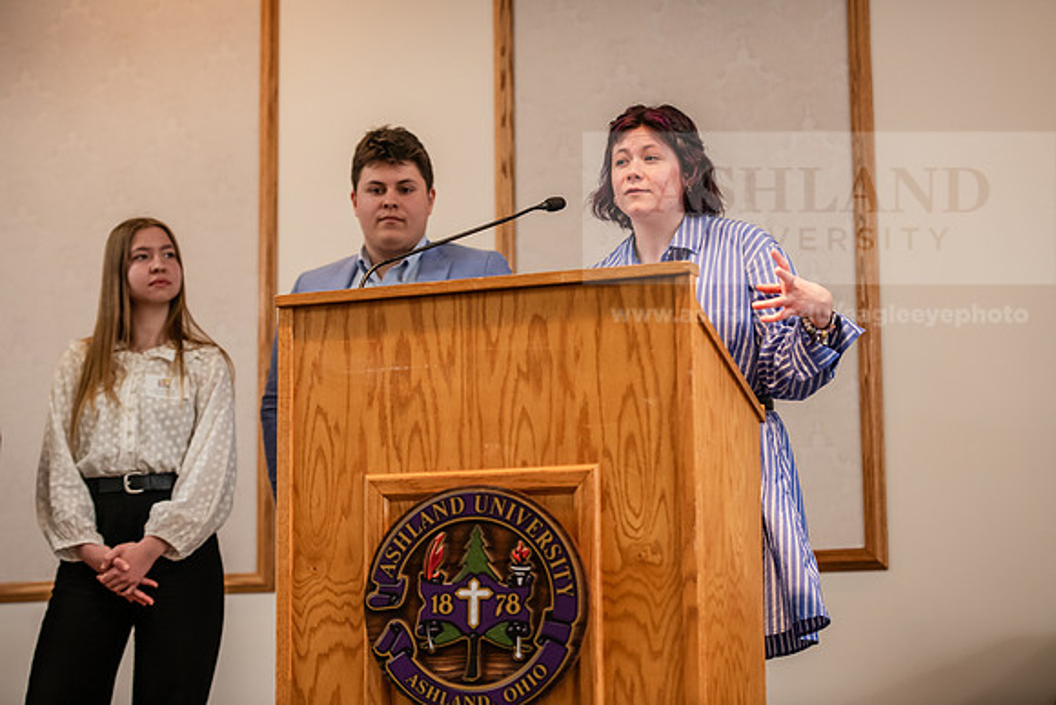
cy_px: 352
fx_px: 2406
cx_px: 528
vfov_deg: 16.7
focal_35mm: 82
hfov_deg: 24.8
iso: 1600
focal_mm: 82
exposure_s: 1/200
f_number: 3.2
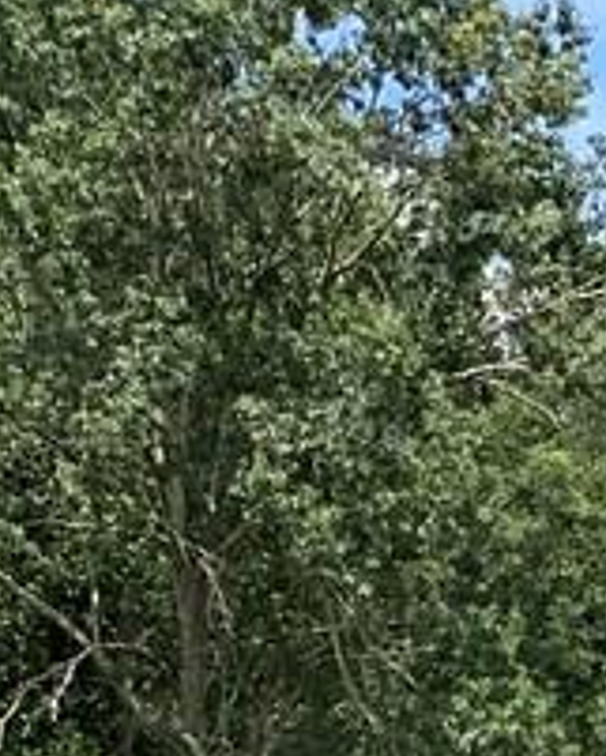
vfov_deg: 7.2
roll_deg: +0.3
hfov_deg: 5.6
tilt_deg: +2.0
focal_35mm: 259
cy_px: 1395
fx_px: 5802
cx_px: 1713
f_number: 2.4
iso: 16
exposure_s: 1/615
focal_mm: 6
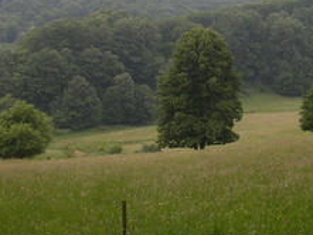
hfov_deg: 17.9
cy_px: 85
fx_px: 995
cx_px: 147
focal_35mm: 110
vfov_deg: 13.5
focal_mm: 5.8
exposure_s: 1/239
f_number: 2.8
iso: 100
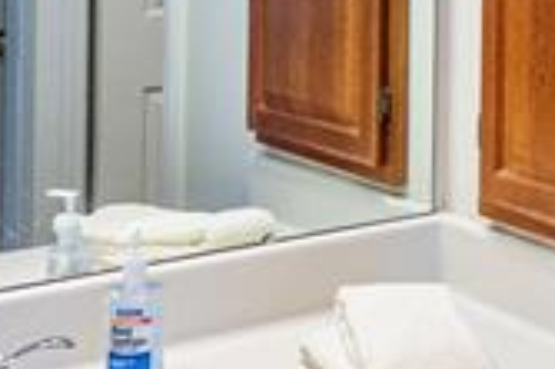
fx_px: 1325
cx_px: 588
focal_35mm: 86
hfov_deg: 22.5
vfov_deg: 15.3
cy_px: -81
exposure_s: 1/250
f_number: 4
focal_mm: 14
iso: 2000
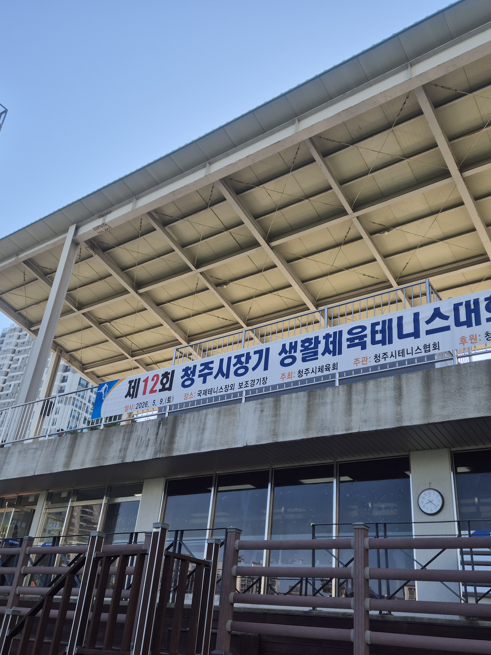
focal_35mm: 31
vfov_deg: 58.4
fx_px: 586
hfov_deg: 45.4
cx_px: 235
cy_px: 328
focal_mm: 5.4
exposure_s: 1/1116
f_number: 1.8
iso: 25
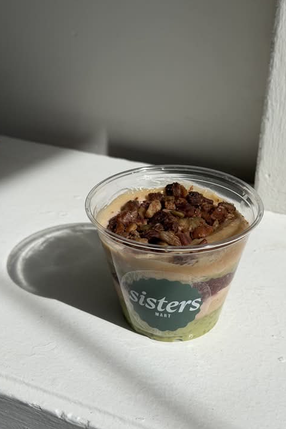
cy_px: 214
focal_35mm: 51
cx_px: 157
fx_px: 608
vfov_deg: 38.9
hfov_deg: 26.4
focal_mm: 6.76
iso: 64
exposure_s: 1/7874
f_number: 1.78
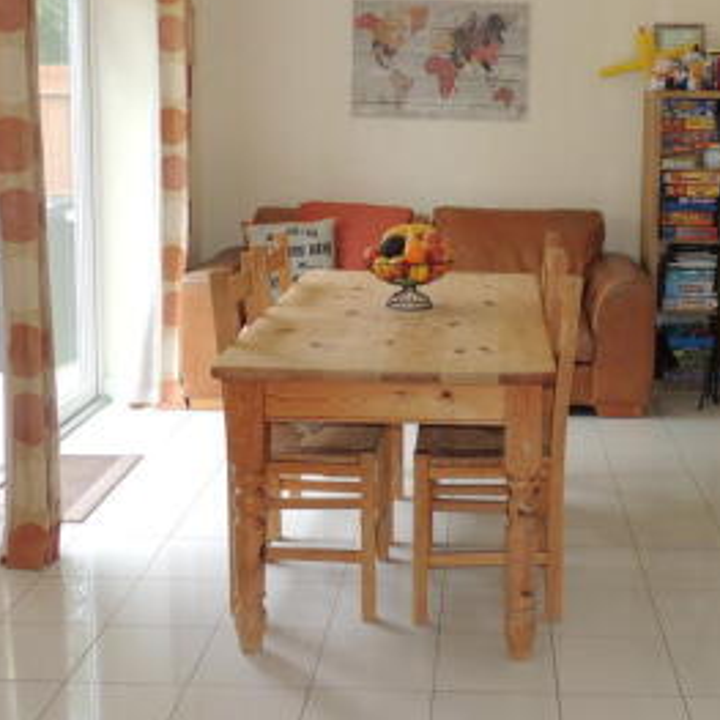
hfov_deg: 35.8
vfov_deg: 35.5
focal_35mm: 47
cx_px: 464
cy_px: 204
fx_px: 1106
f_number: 3
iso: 100
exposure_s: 1/50
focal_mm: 4.3
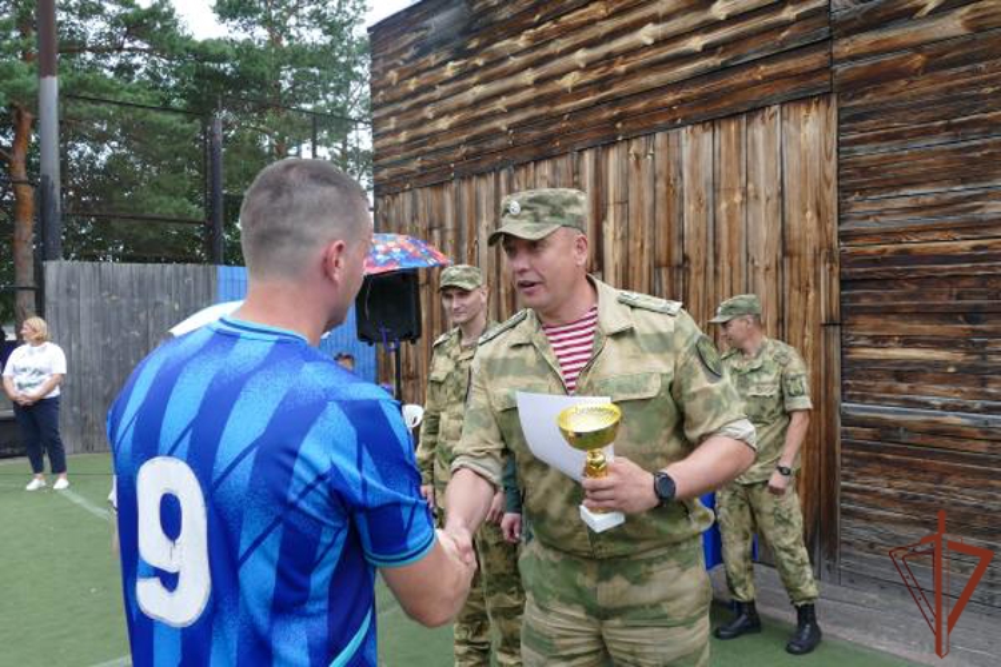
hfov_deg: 63.7
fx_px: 806
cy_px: 334
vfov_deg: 45.0
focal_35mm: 29
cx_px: 500
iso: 125
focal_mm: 10.6
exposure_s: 1/200
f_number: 3
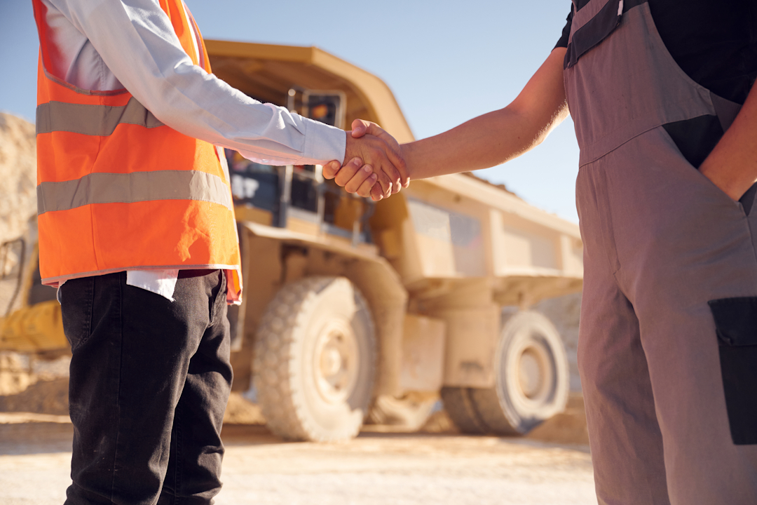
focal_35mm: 40
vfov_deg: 33.4
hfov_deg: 48.5
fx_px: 841
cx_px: 378
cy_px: 252
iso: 400
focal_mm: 40
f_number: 2.8
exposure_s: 1/6400
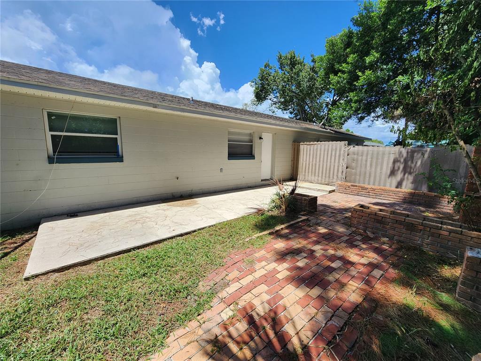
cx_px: 240
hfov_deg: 106.2
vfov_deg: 89.9
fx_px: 181
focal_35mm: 13
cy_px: 180
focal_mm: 2.2
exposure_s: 1/1765
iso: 50
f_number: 2.2
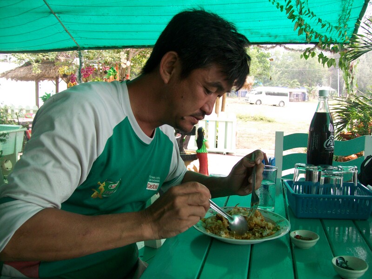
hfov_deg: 54.0
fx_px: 365
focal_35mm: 34
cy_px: 140
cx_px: 186
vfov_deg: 41.8
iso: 64
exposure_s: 1/160
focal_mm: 6.1
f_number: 2.7
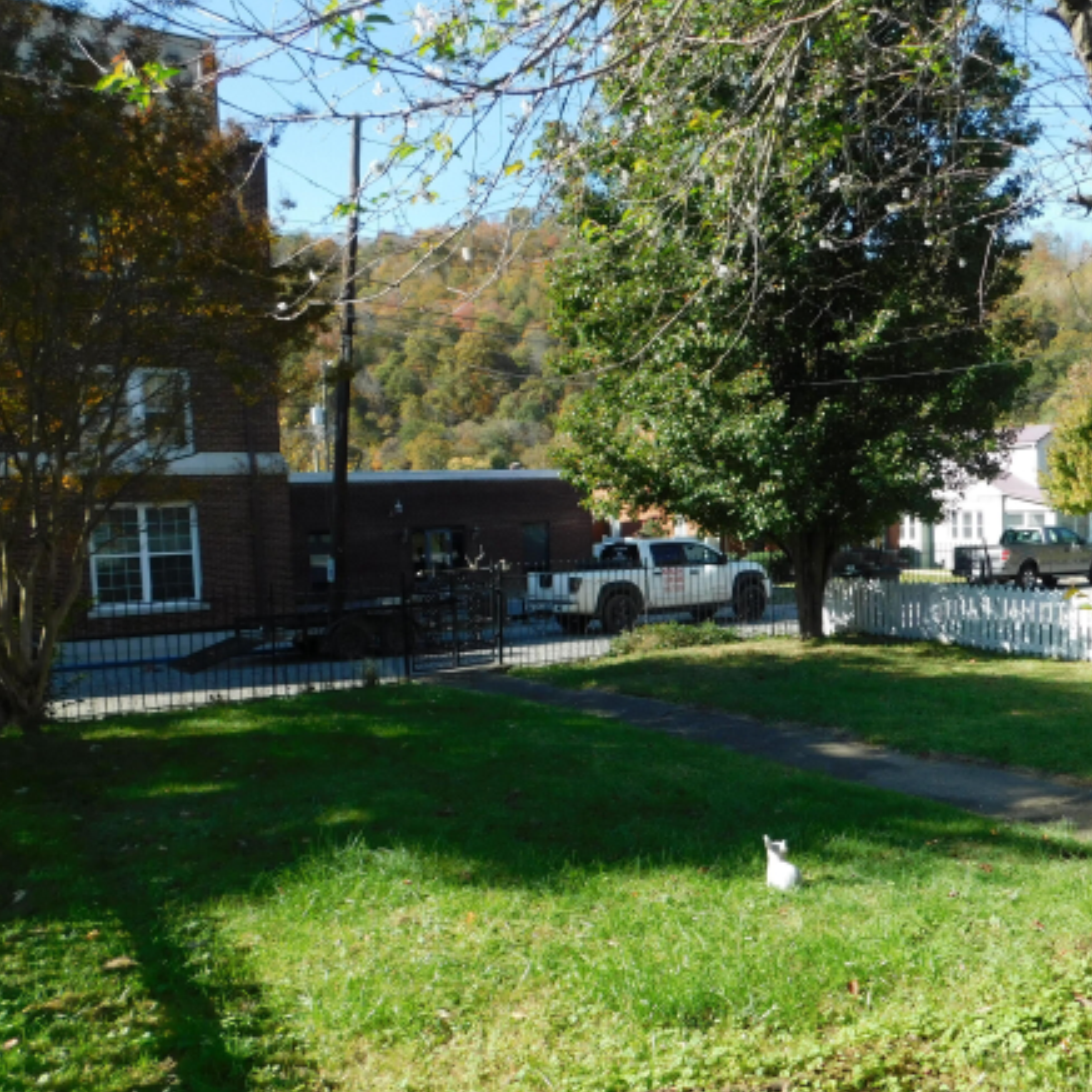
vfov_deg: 52.4
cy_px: 600
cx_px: 711
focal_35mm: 31
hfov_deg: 51.7
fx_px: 1106
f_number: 3
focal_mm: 4
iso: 125
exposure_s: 1/640
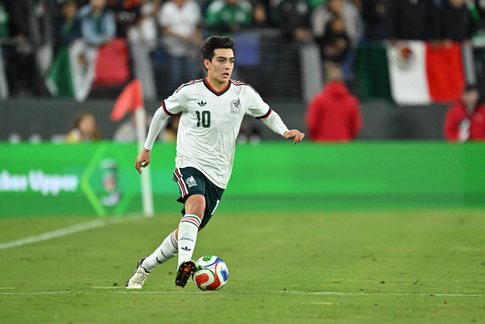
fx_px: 7544
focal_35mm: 560
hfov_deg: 3.7
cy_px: 162
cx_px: 242
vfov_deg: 2.5
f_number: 4
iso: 5000
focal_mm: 560
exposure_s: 1/2500
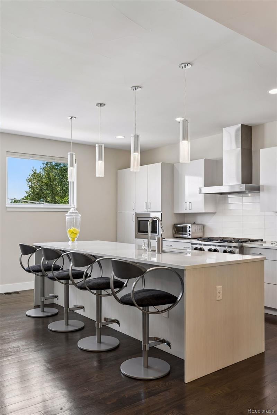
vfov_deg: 60.3
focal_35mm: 31
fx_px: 358
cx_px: 138
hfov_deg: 42.3
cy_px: 208
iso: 400
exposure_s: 1/20
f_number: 9
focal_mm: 31
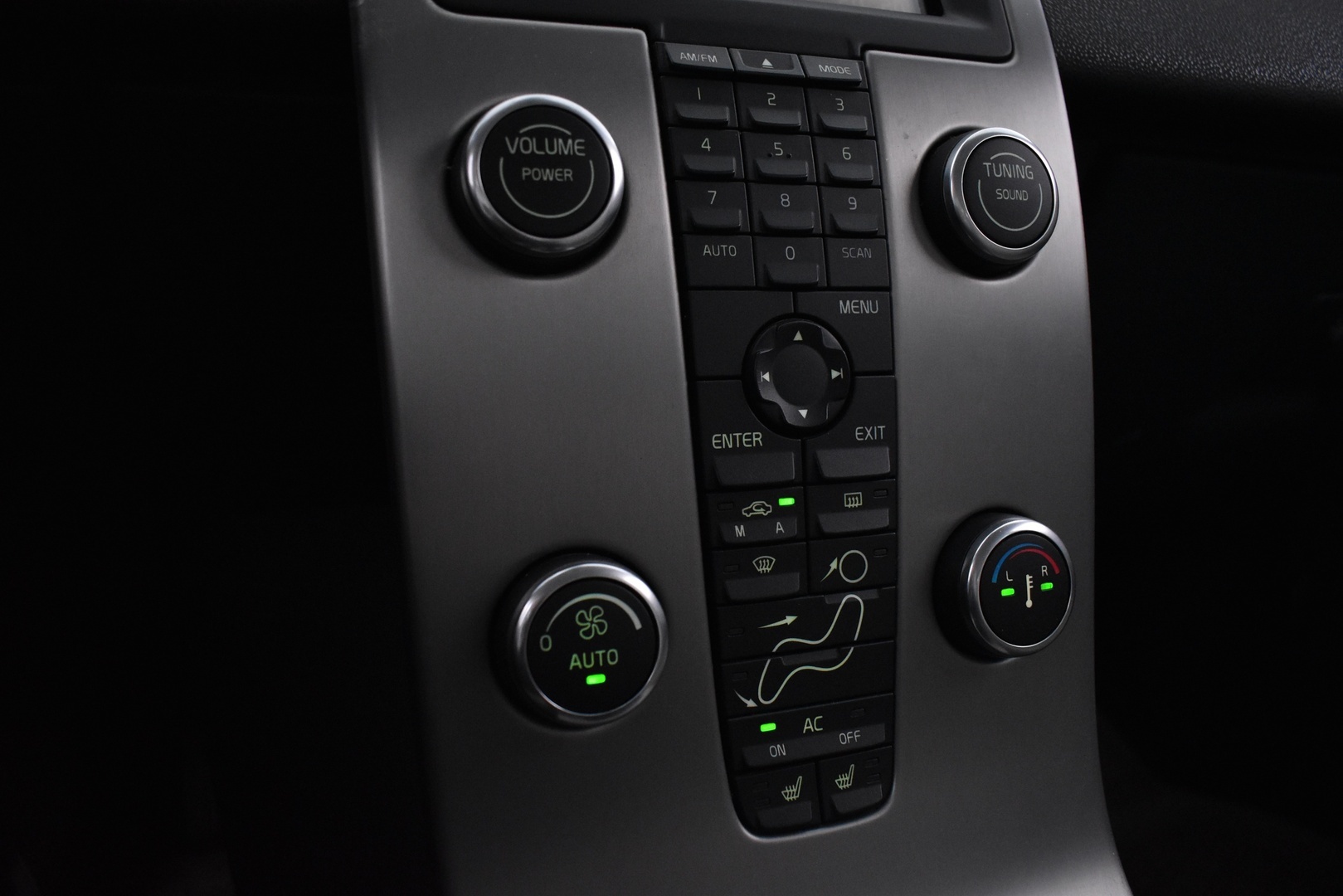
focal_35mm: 27
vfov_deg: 47.9
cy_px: 448
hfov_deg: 67.4
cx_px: 672
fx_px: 1007
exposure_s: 1/60
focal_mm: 18
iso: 3200
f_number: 4
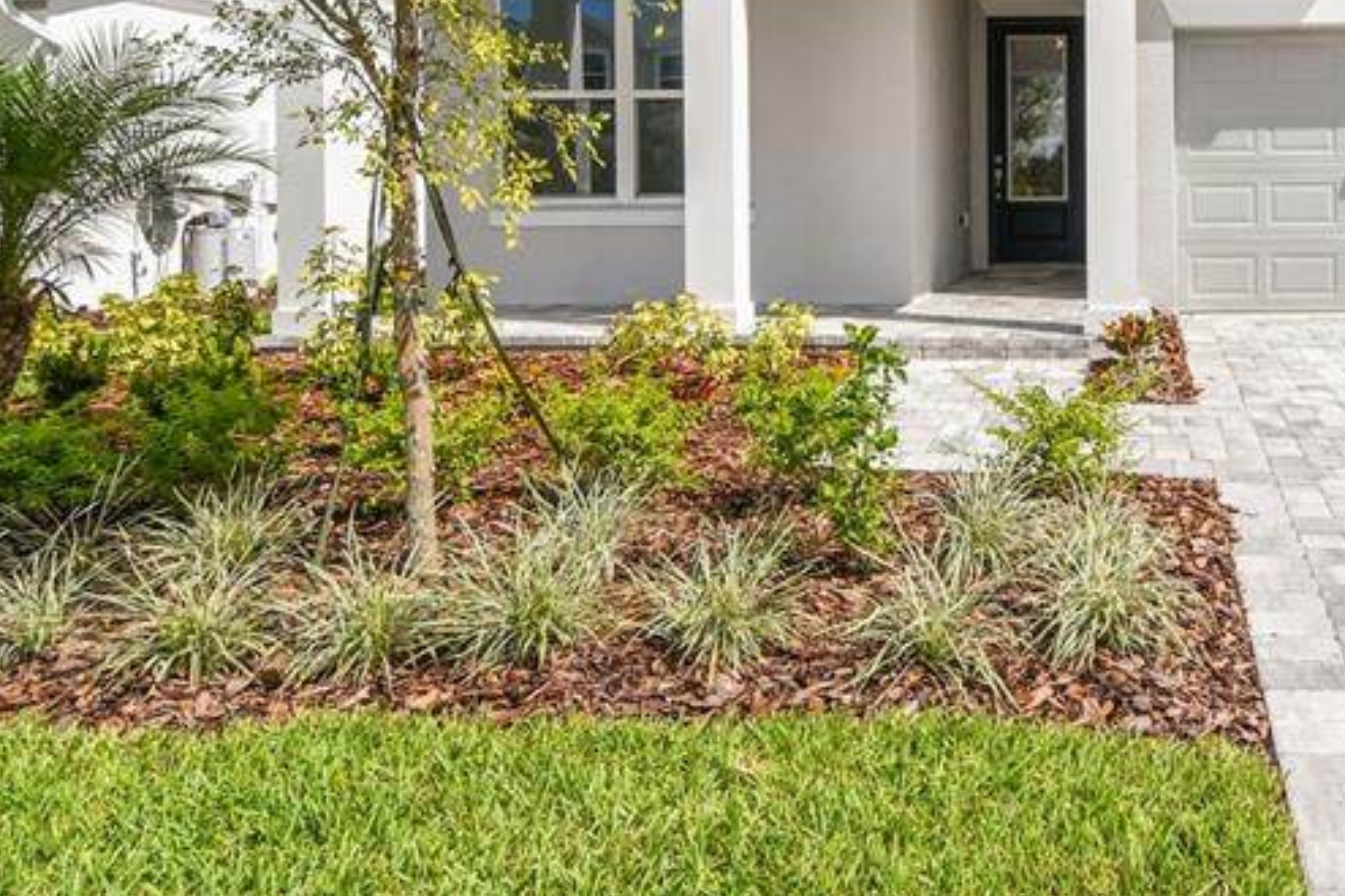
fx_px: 1158
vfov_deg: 40.9
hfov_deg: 55.4
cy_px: 206
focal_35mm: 31
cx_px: 1103
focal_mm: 10
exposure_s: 1/800
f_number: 7.1
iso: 100
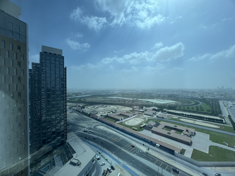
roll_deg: +0.1
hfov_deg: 102.1
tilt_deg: -0.5
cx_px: 118
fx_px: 95
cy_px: 88
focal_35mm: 14
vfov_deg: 85.7
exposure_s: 1/2273
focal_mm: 2.22
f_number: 2.2
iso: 50
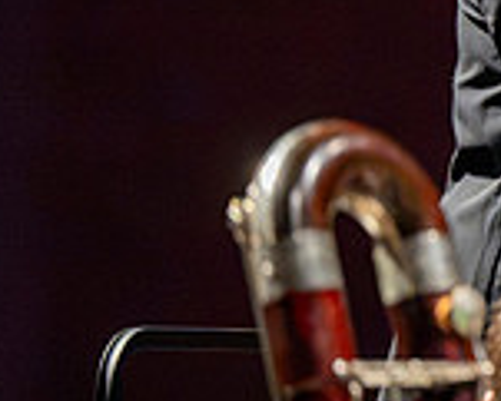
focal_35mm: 613
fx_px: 9095
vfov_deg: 2.5
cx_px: 886
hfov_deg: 3.1
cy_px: 94
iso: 12800
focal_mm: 170
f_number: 2.8
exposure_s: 1/640
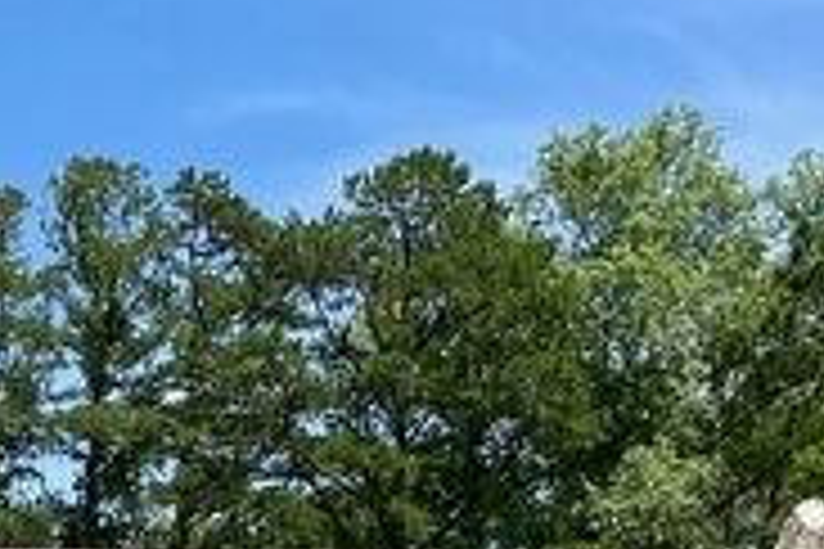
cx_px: -5
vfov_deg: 10.2
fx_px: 2701
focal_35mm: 118
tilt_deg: -3.4
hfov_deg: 17.0
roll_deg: -0.1
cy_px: 1278
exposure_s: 1/2212
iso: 32
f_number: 1.6
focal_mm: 4.2
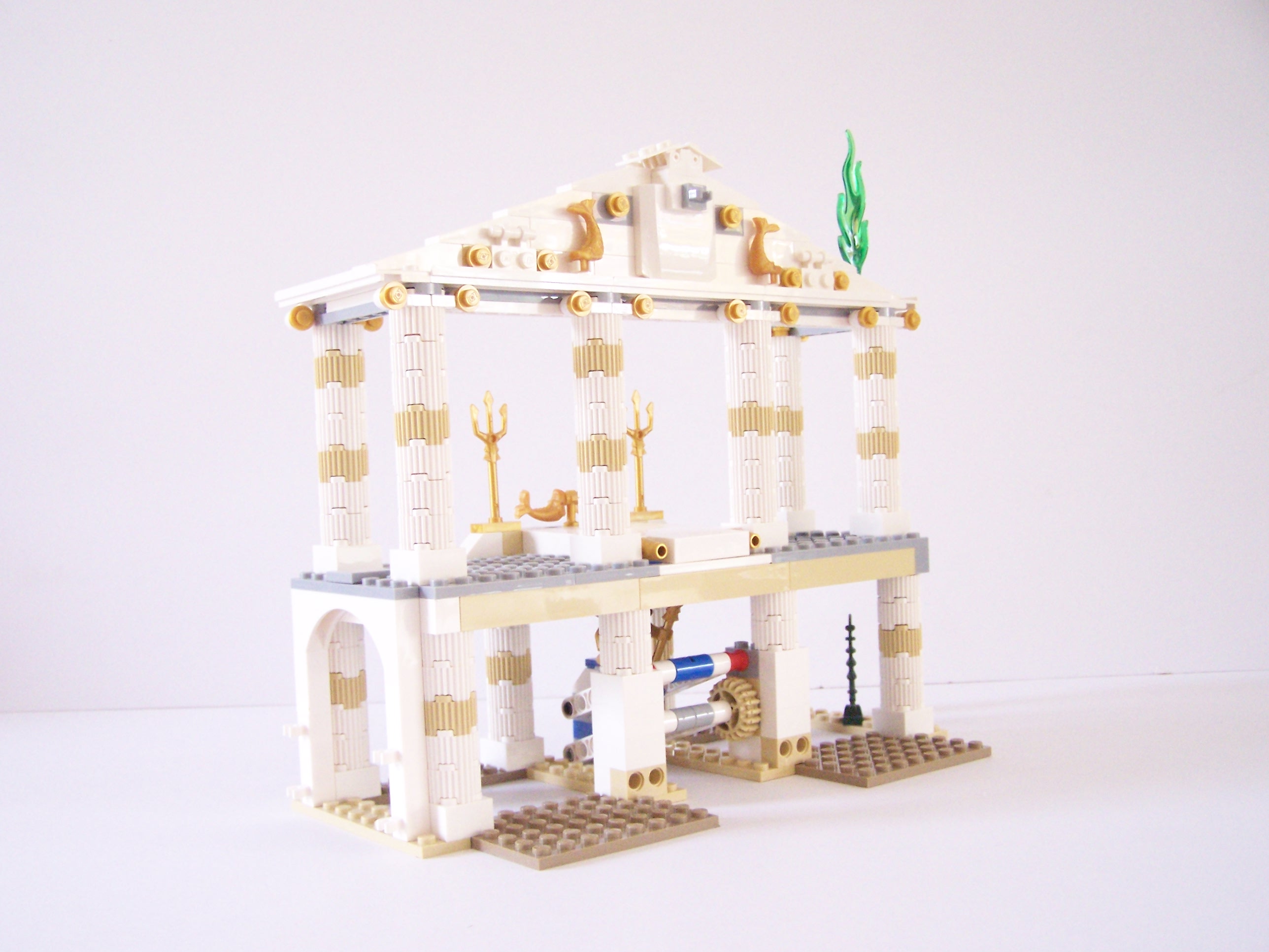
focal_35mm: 38
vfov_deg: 37.7
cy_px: 476
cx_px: 634
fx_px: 1393
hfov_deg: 49.0
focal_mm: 6.3
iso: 400
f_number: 3.2
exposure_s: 1/15
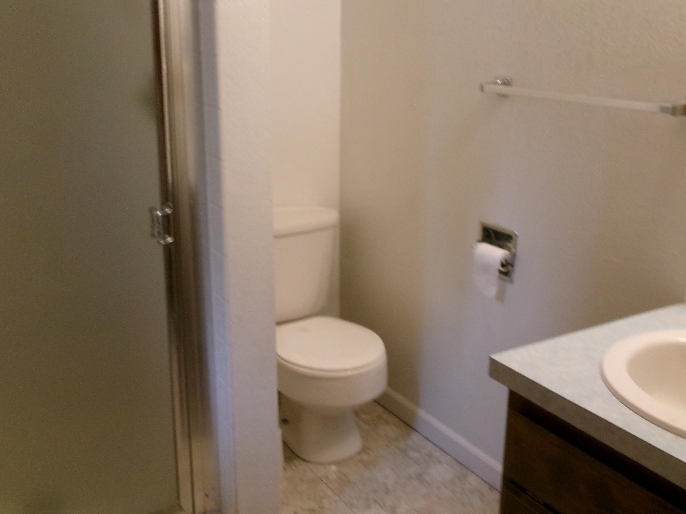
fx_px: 713
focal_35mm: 36
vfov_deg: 39.7
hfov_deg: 51.3
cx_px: 373
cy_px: 258
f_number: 3.9
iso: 375
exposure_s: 1/34
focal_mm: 5.1
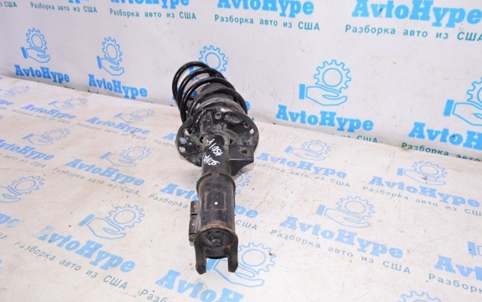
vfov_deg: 44.6
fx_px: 368
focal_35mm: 28
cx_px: 244
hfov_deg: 66.4
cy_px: 154
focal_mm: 18
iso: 1600
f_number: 8
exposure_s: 1/100
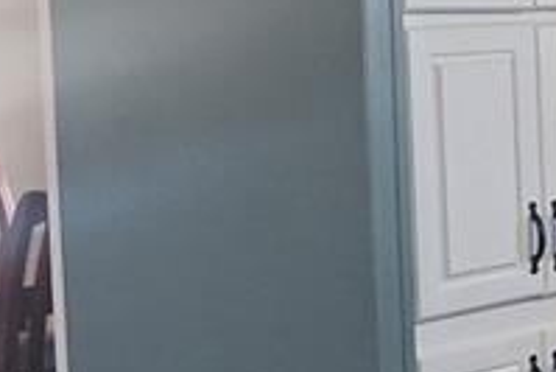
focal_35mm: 123
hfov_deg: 12.5
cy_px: 29
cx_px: 1386
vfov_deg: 11.1
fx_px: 1901
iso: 64
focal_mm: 5.54
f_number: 1.8
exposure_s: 1/40
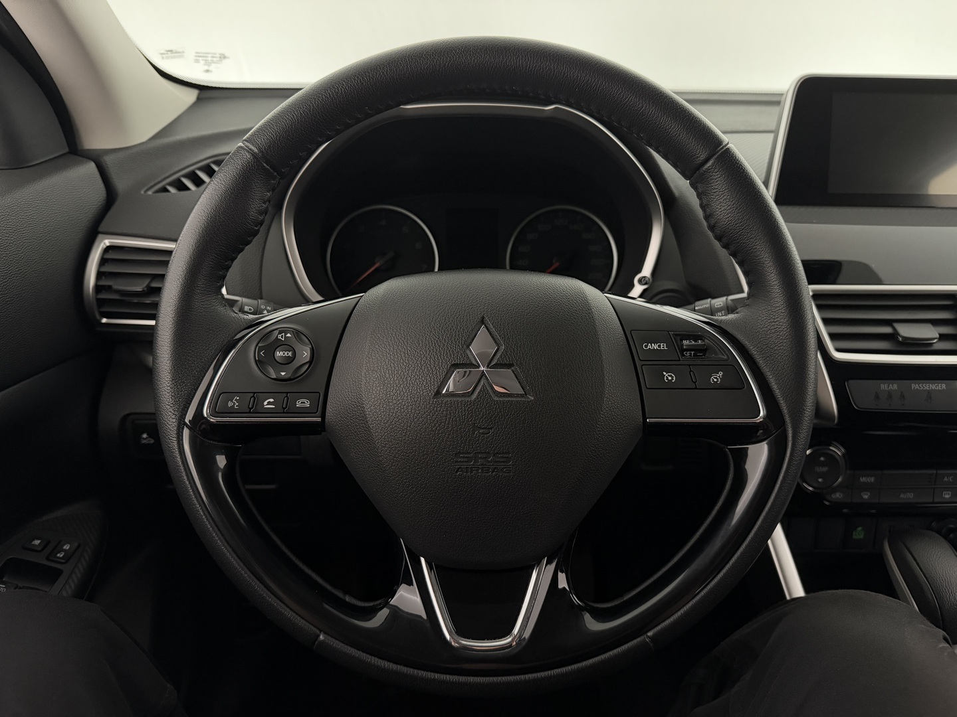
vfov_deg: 56.8
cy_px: 358
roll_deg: -0.9
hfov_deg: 71.6
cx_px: 478
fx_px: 664
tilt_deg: -24.7
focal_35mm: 24
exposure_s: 1/50
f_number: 1.78
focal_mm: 6.76
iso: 640
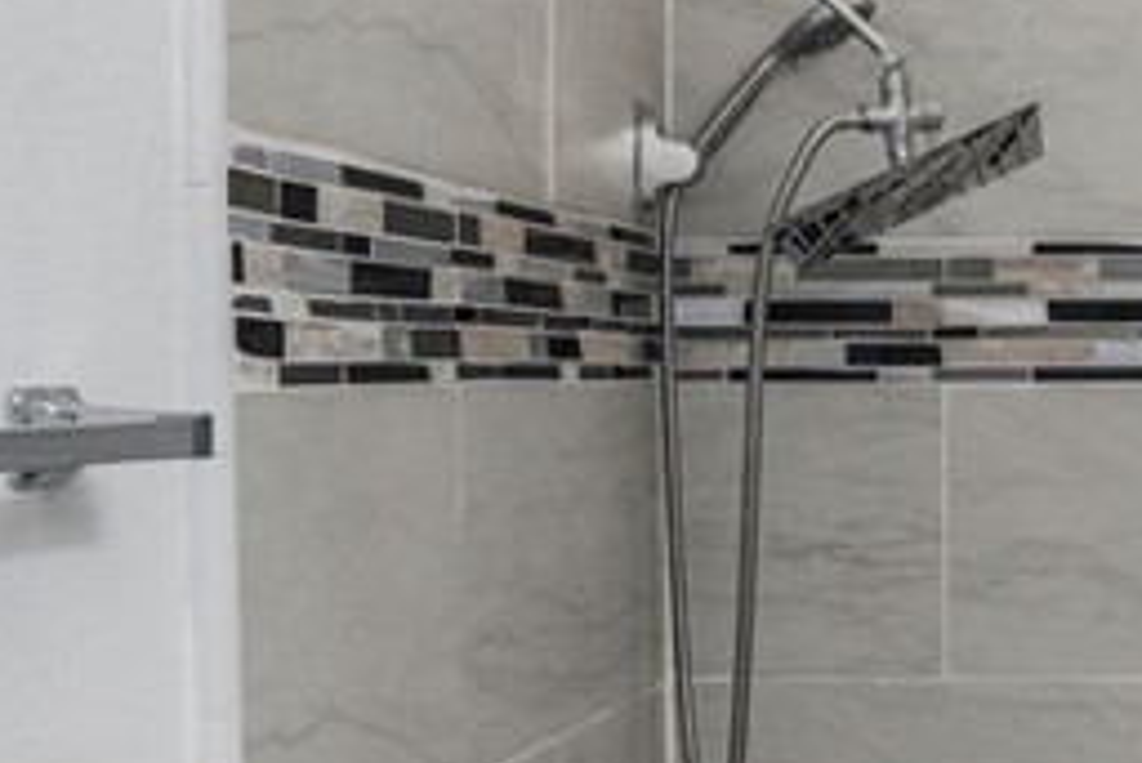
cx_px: 1477
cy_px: 426
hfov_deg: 25.6
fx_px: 2158
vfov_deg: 20.0
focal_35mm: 68
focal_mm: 17
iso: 1000
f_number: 10
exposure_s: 1/30
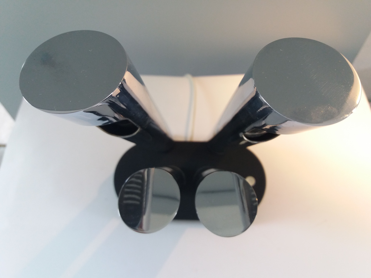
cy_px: 139
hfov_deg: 63.4
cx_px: 186
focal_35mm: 28
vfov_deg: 49.7
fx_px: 300
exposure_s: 1/33
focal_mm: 3.7
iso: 125
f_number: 1.9
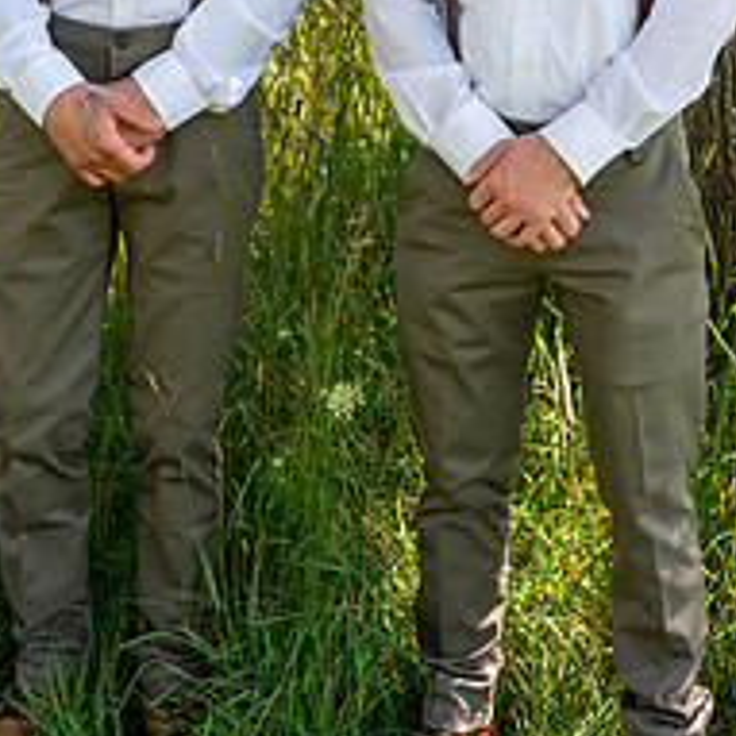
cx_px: 356
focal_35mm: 76
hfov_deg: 22.8
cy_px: 81
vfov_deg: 22.2
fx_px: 1828
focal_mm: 38
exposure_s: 1/250
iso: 200
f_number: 4
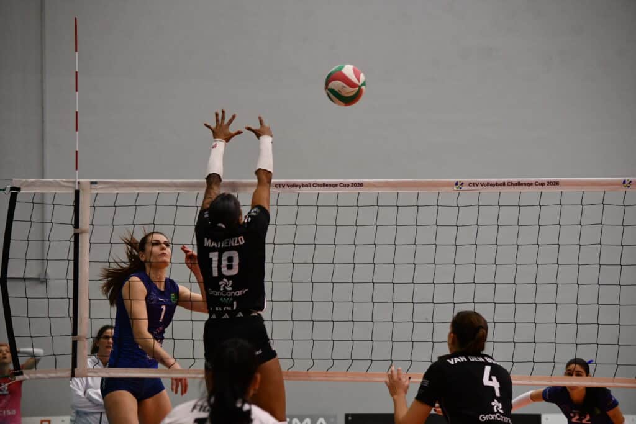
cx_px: 318
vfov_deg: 7.9
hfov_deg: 11.8
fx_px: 3074
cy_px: 212
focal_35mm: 174
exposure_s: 1/500
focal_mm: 116
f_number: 4.8
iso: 2500
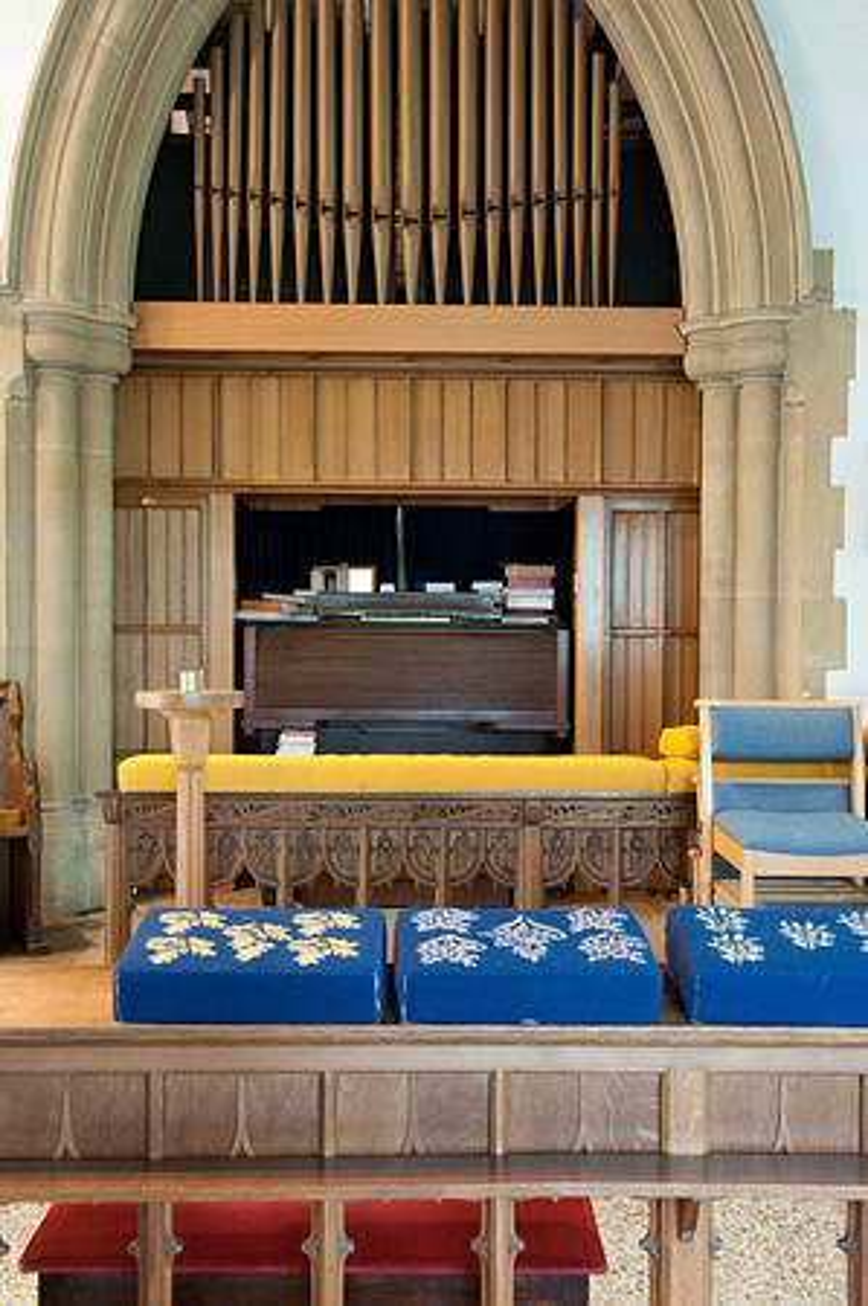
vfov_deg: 50.7
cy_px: 653
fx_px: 1377
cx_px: 434
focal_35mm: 38
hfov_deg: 35.0
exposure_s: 1/2
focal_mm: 38
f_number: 10
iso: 1000
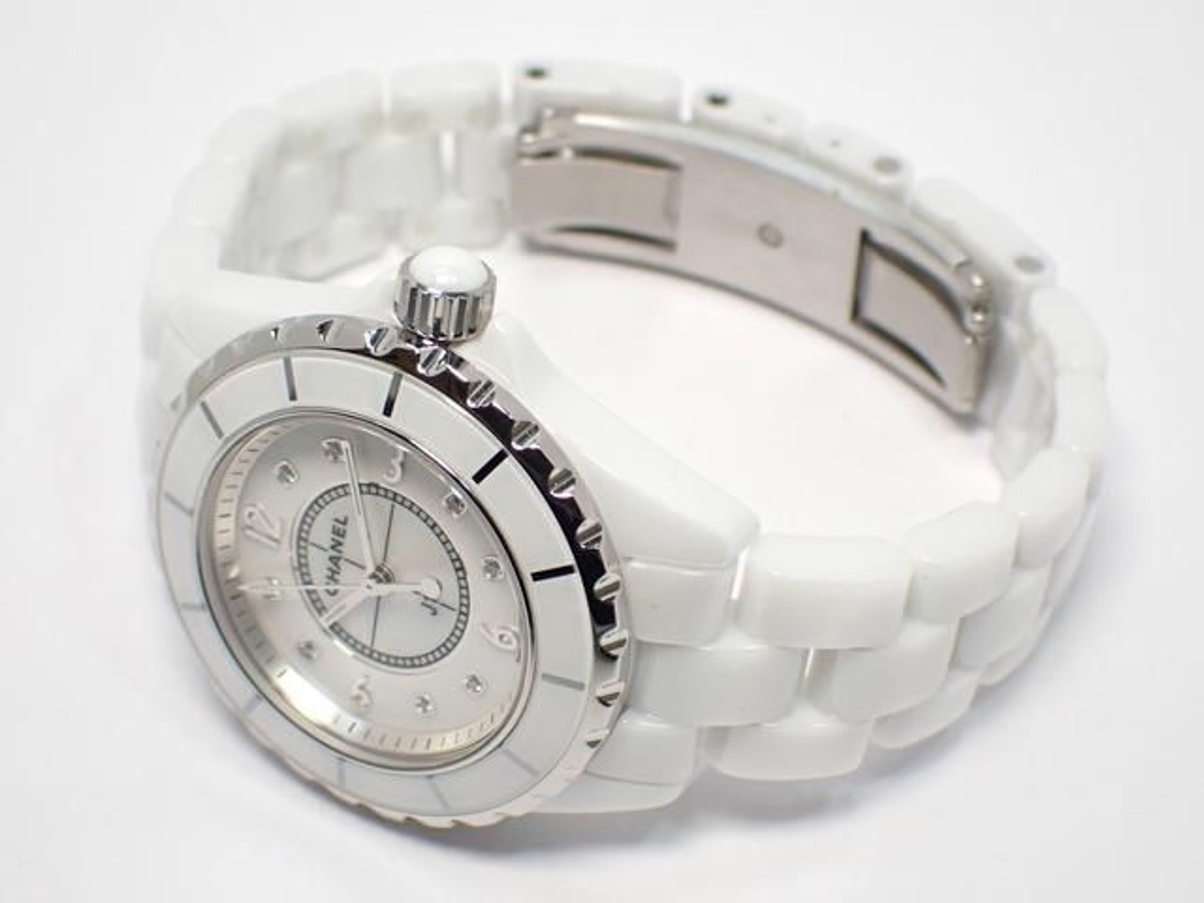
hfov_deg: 20.9
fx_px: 3269
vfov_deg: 15.7
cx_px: 602
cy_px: 452
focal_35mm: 94
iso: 250
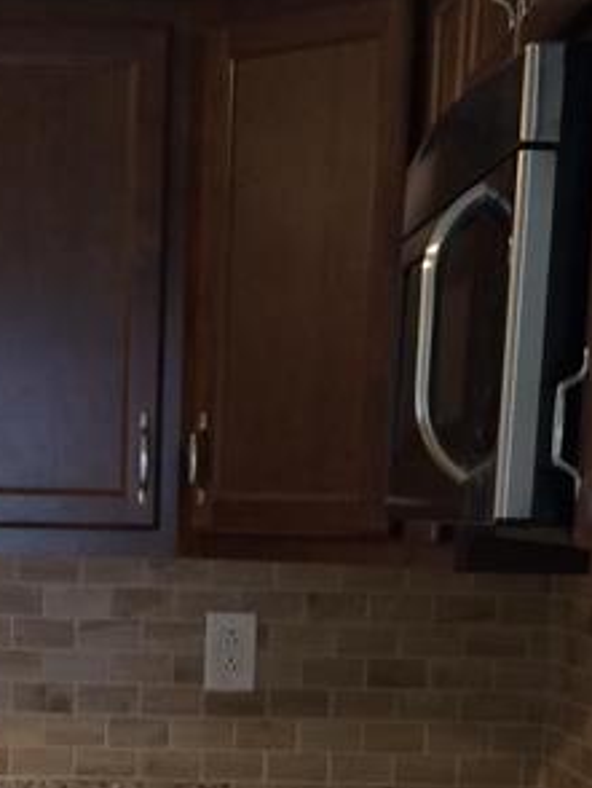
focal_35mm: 101
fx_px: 2300
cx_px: 46
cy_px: 917
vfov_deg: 18.5
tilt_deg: -11.0
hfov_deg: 14.5
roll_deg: -1.2
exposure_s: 1/30
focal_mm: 4.15
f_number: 2.2
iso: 100
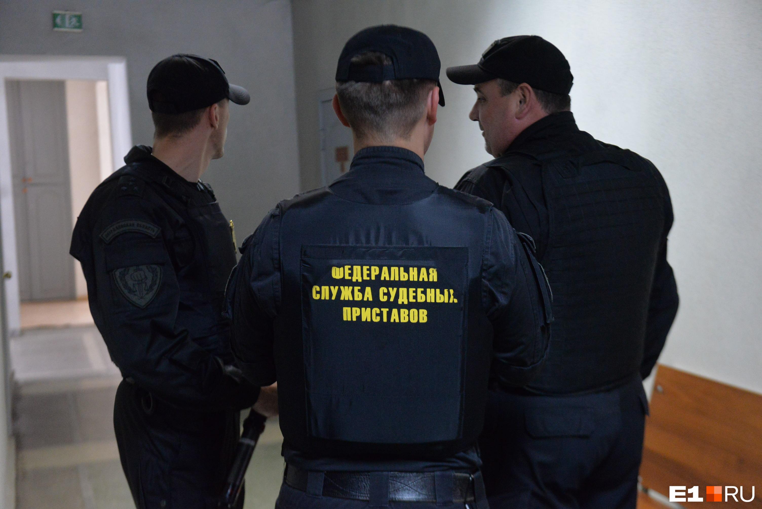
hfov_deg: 38.2
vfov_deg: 26.0
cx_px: 381
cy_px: 254
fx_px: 1101
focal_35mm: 52
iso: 5000
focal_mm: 52
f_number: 3.2
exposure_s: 1/80
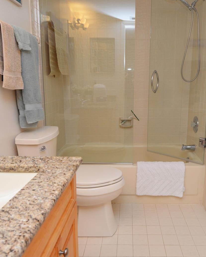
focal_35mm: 26
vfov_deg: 66.0
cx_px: 123
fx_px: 198
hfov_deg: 54.6
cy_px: 130
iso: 400
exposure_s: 1/60
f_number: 4
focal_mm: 12
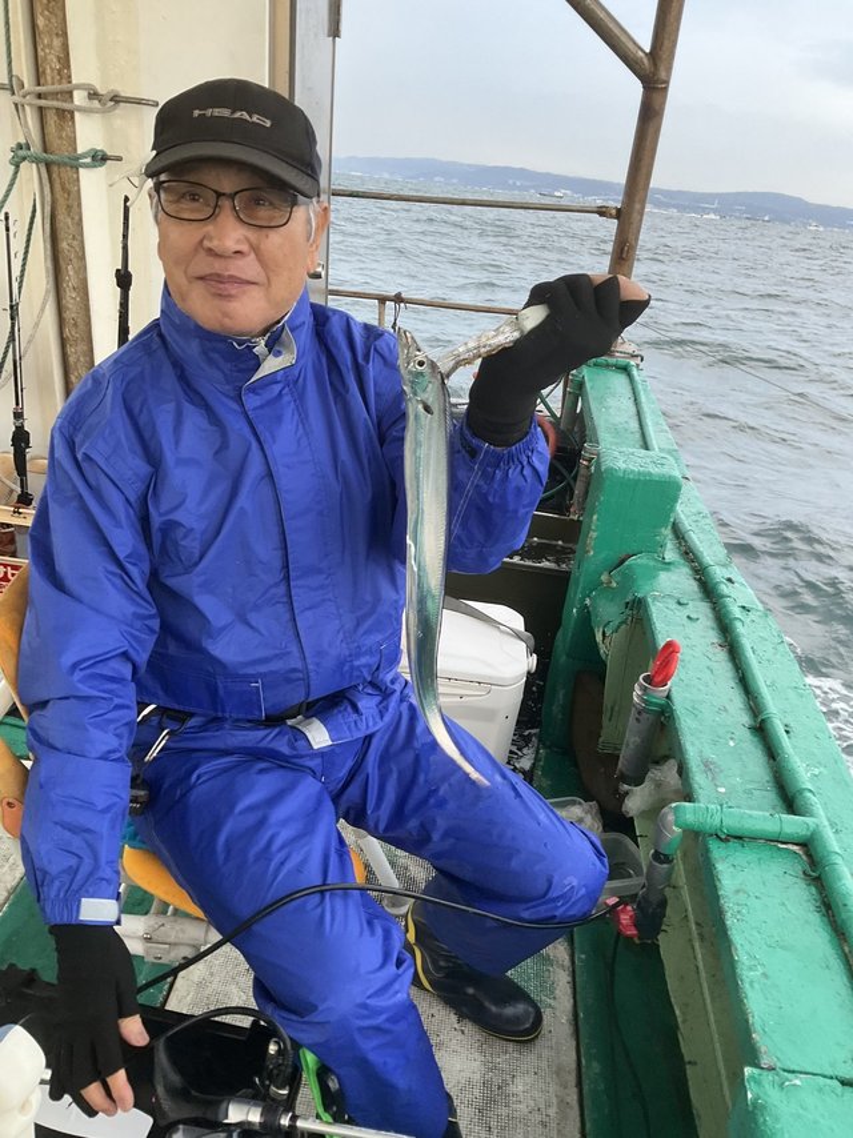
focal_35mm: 29
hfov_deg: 48.2
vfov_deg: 61.7
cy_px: 569
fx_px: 953
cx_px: 426
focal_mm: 3
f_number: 1.8
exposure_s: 1/109
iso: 64
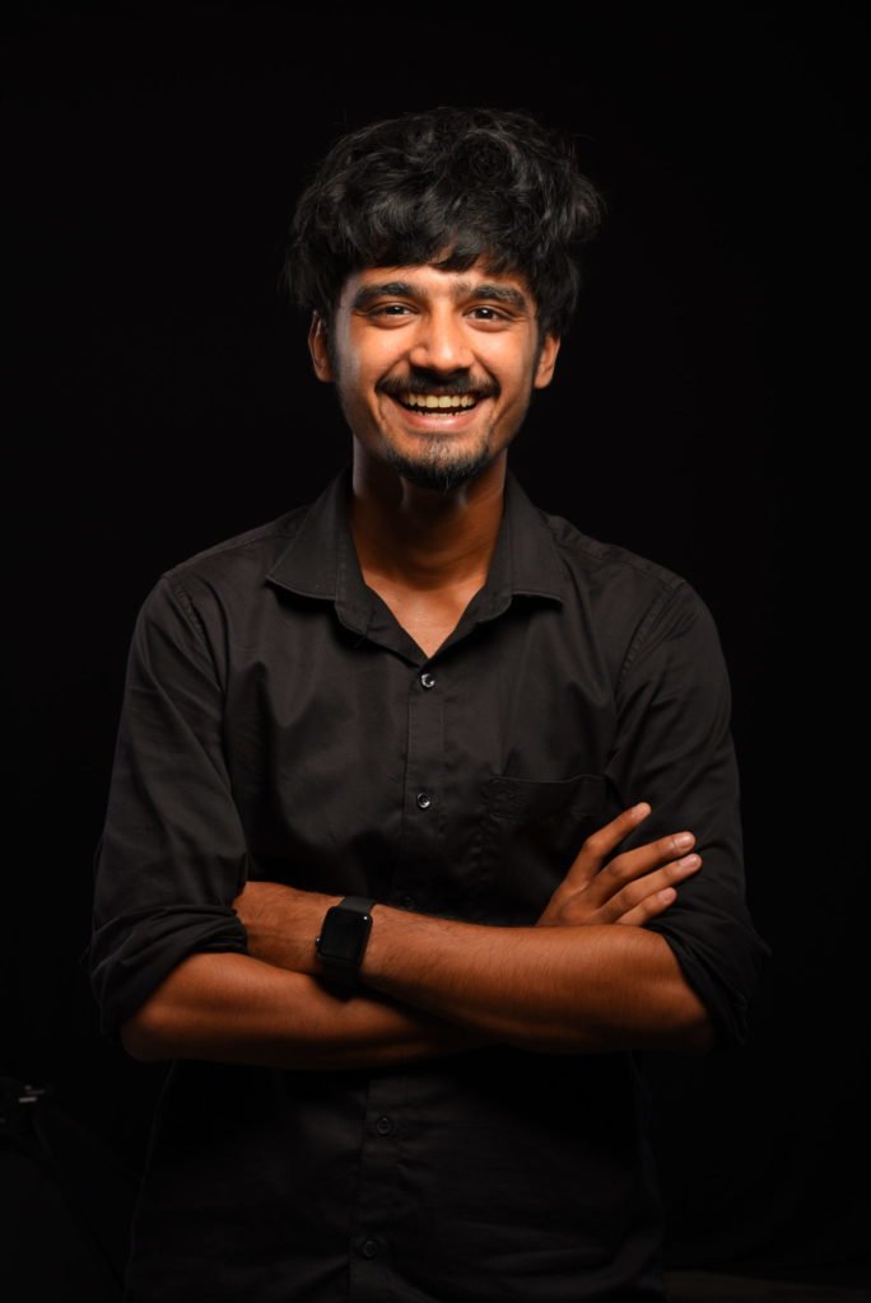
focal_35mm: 60
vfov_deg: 33.4
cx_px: 436
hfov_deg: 22.7
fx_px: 2174
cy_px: 652
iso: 64
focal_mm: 60
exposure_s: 1/200
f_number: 10
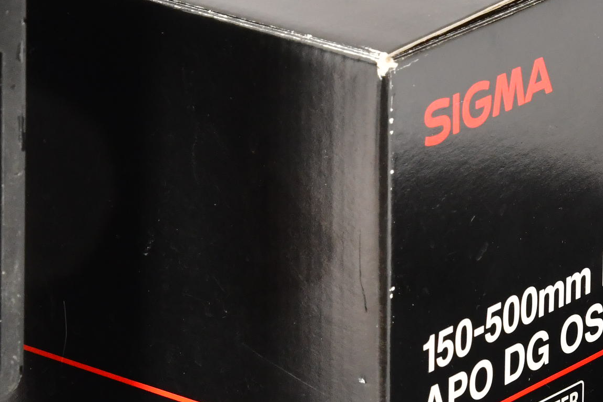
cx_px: 328
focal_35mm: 252
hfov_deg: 8.2
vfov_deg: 5.4
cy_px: 218
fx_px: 4220
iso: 1600
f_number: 13
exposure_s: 1/160
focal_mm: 70
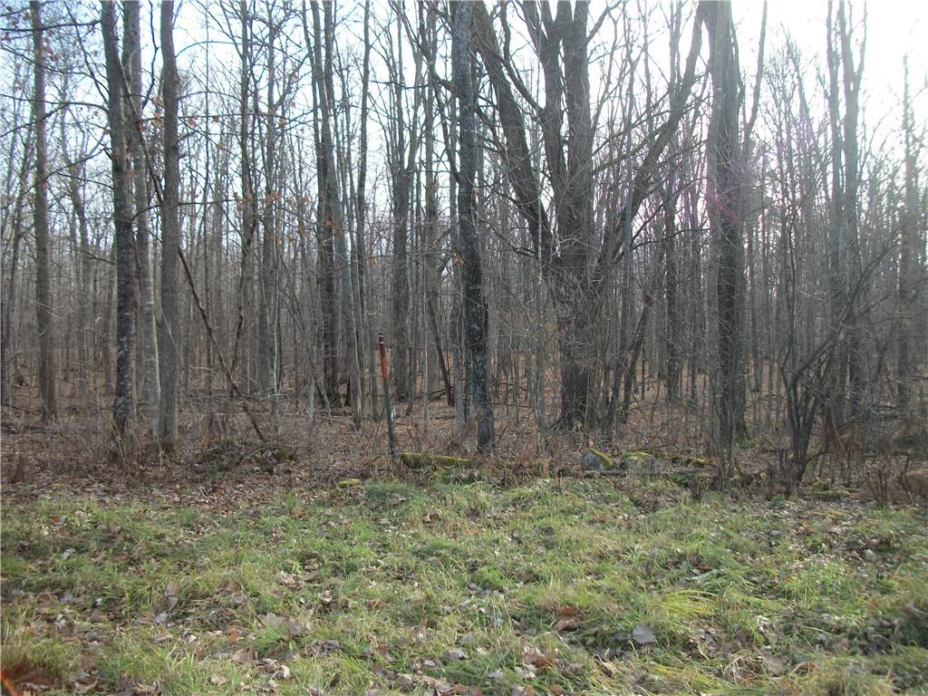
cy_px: 348
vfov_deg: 44.2
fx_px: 858
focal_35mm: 32
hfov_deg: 56.8
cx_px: 464
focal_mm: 5.7
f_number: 2.9
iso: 80
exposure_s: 1/200
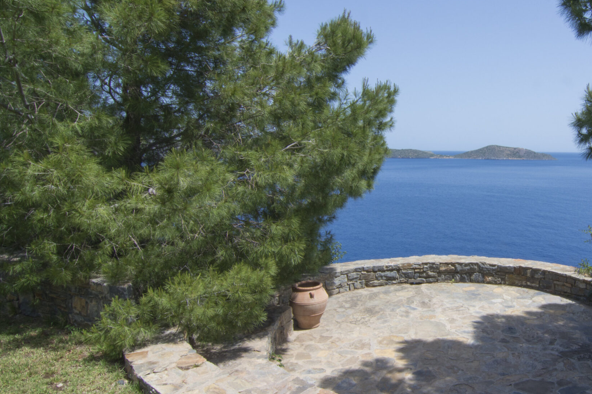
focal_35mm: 26
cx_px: 456
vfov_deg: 49.9
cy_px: 205
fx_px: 424
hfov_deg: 64.9
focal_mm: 11
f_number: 16
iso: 200
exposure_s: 1/50
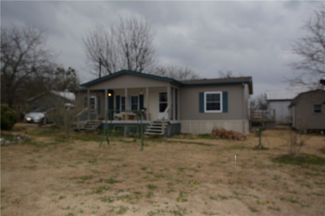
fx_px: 271
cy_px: 108
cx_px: 162
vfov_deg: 43.6
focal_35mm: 30
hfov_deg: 61.9
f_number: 6.3
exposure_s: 1/160
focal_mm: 20
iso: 100
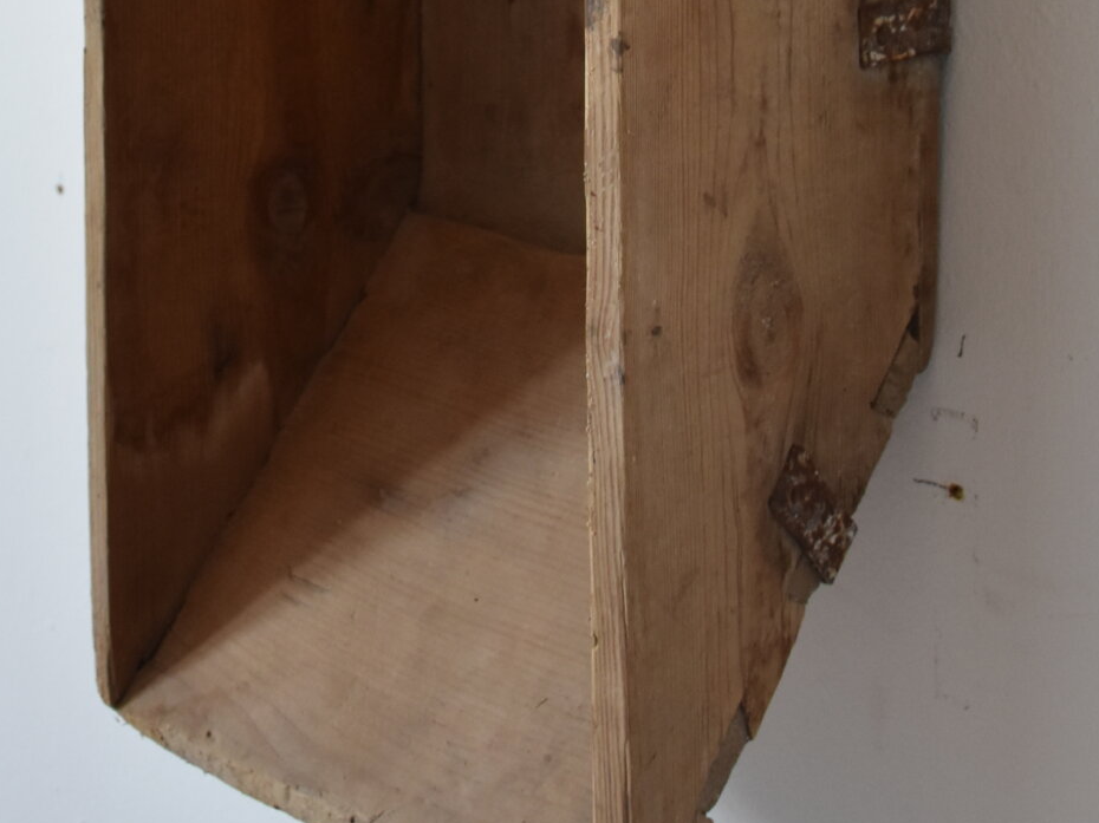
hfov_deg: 21.4
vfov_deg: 15.2
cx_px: 433
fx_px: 2899
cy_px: -314
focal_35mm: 91
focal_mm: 23
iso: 800
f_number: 4.5
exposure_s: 1/80
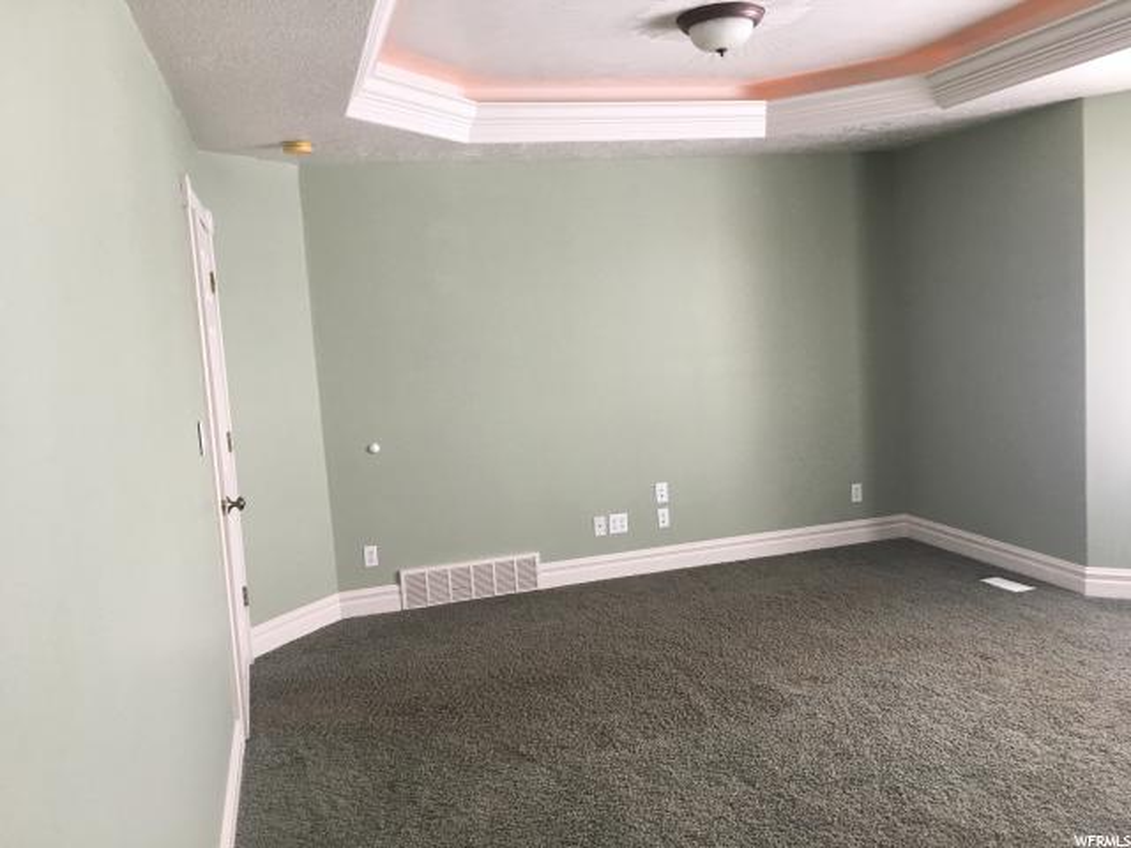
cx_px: 566
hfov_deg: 61.7
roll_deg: +3.4
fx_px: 948
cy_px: 424
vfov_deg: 48.2
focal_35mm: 29
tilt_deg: -5.6
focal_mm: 4.15
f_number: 2.2
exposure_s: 1/30
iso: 32
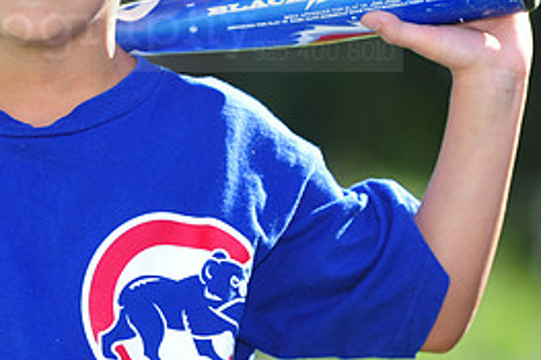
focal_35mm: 386
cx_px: 4
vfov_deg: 3.6
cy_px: 10
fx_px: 5797
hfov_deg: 5.3
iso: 200
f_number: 4.5
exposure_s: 1/400
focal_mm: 175
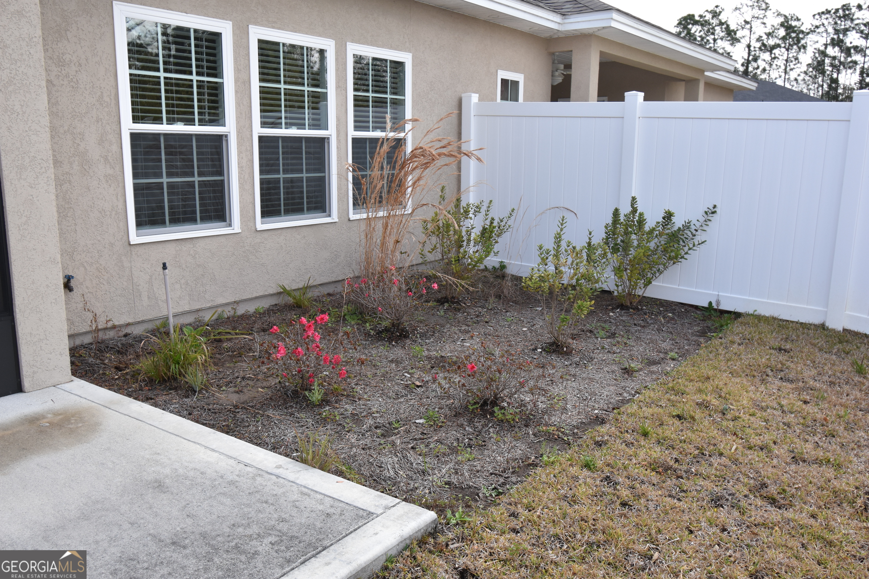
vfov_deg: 43.6
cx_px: 434
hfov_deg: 61.9
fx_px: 724
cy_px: 290
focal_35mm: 30
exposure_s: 1/500
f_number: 8
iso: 450
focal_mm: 20
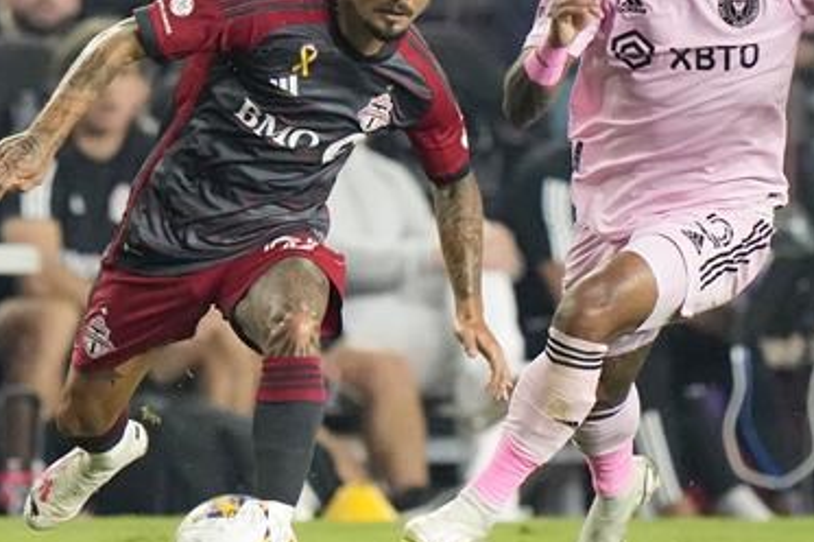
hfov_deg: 2.0
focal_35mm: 1046
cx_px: 454
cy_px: 191
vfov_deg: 1.3
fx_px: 23630
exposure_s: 1/1600
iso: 8000
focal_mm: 400
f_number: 3.2
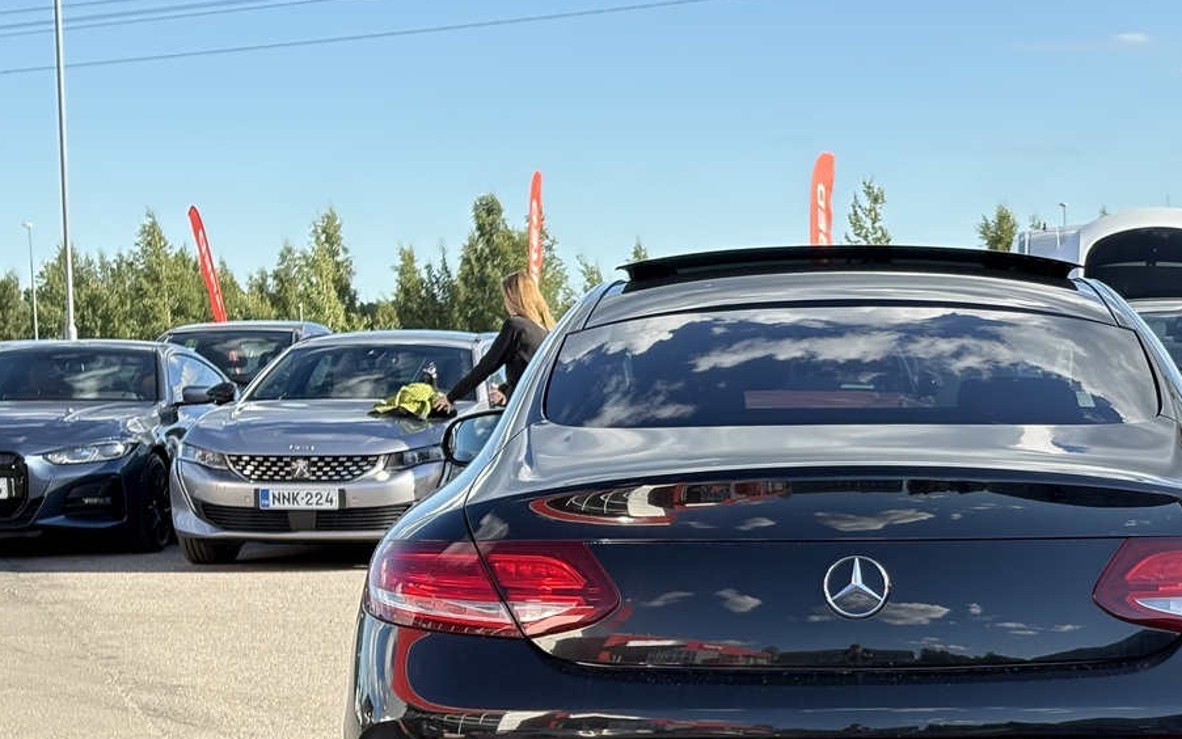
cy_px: 670
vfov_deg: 14.7
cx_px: 866
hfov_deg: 23.3
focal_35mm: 88
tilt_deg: -5.9
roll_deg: +1.6
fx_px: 2835
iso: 50
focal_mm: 5.96
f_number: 1.6
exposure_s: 1/612
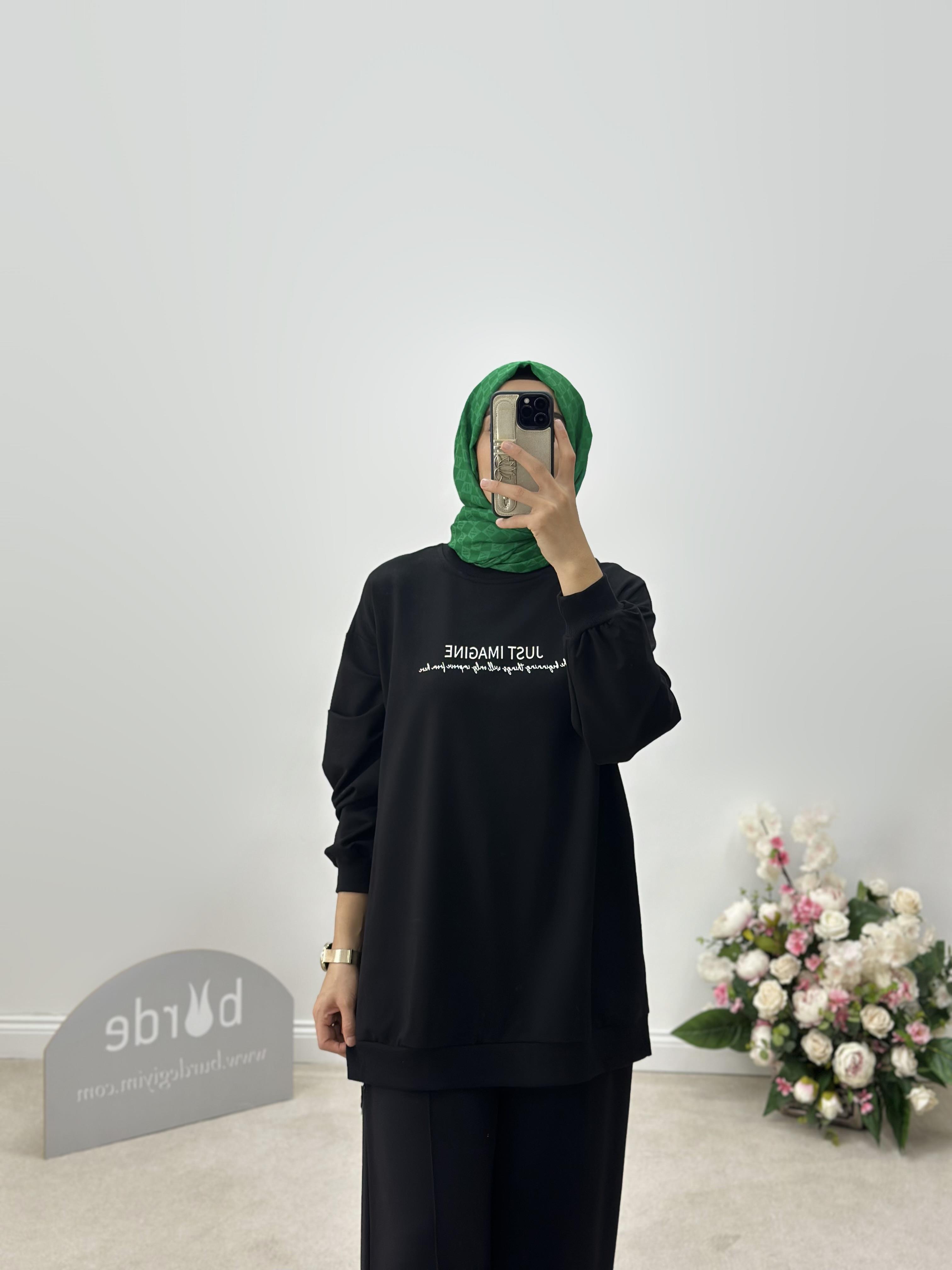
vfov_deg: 39.7
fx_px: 1760
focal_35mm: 48
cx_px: 476
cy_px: 635
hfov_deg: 30.3
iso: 80
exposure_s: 1/255
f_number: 1.78
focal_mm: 6.86
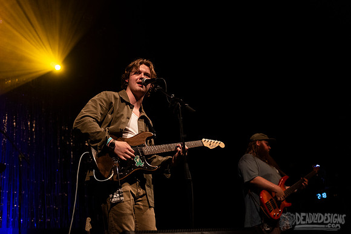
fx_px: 439
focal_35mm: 45
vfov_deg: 29.9
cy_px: 117
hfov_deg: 43.6
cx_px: 176
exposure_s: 1/200
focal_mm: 45
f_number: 3.2
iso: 2500
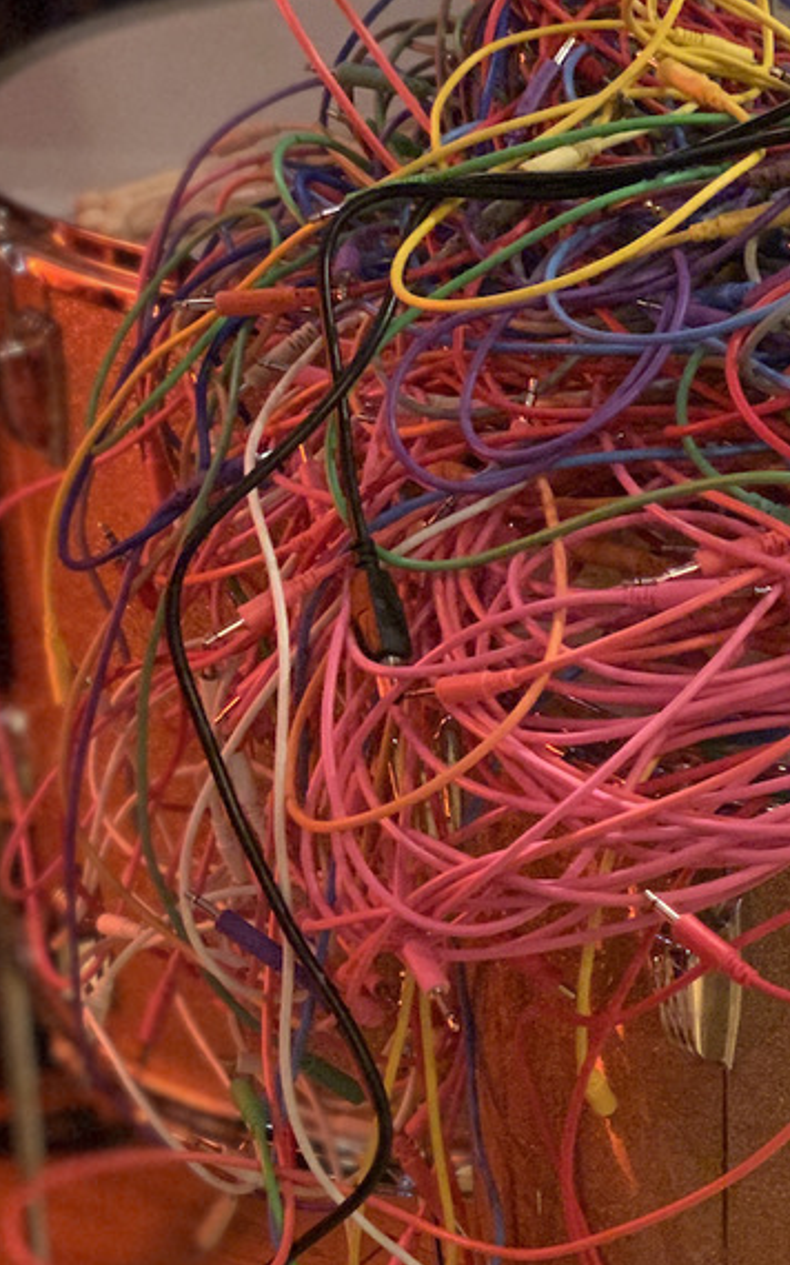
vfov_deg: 20.9
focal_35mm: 99
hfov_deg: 13.0
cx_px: 808
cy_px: 897
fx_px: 3412
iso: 1000
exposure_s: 1/30
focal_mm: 6
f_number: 2.4
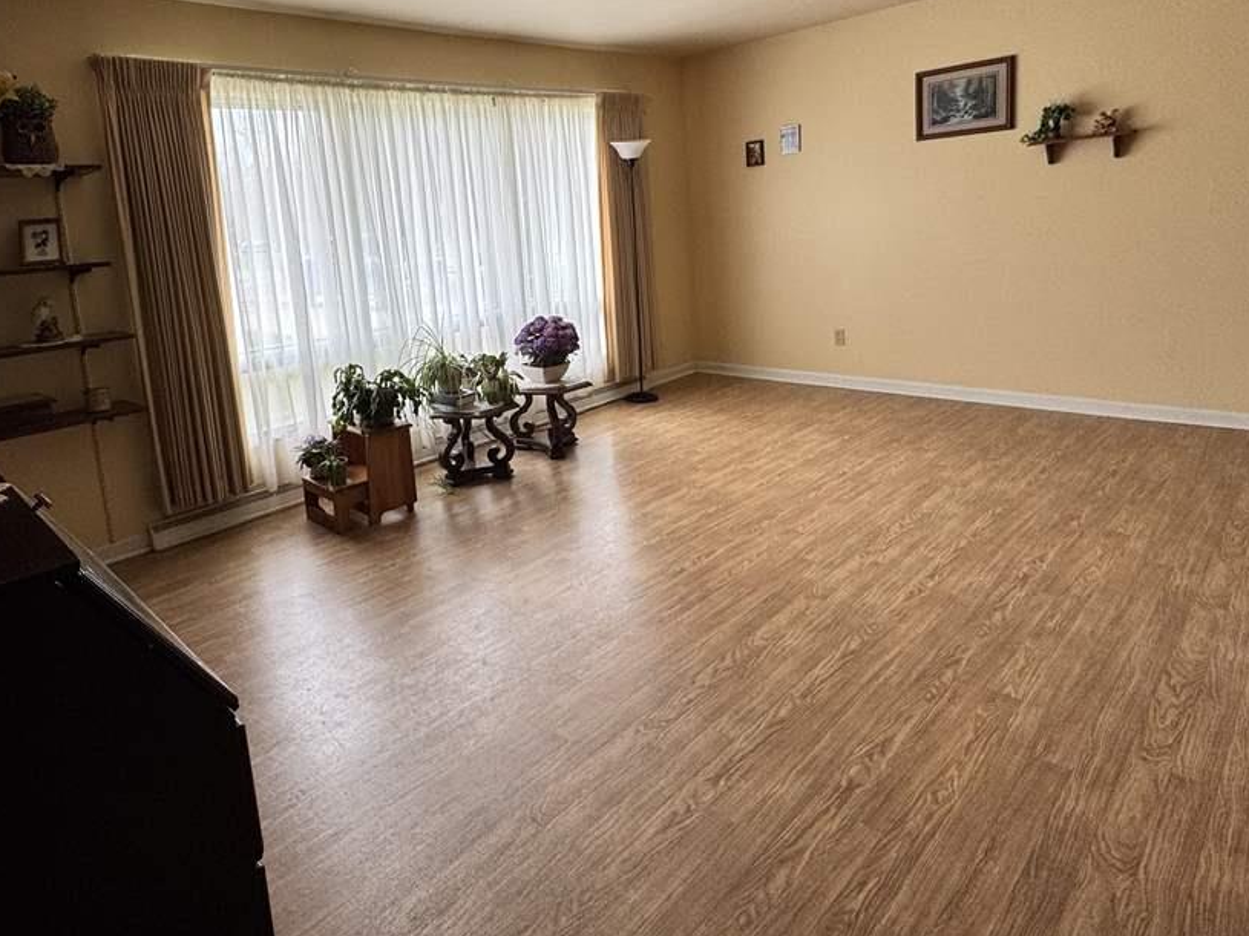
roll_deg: +4.9
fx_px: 794
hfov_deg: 75.1
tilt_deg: -7.5
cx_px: 472
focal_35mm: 22
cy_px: 339
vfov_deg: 60.1
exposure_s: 1/99
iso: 80
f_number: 2.2
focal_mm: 2.22
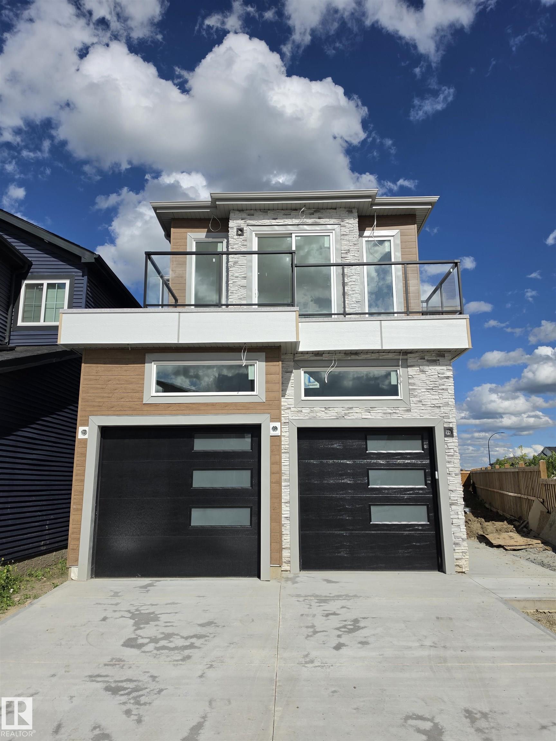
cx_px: 278
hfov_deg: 58.9
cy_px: 370
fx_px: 493
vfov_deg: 73.9
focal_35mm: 23
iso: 32
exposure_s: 1/7939
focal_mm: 6.5
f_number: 1.4
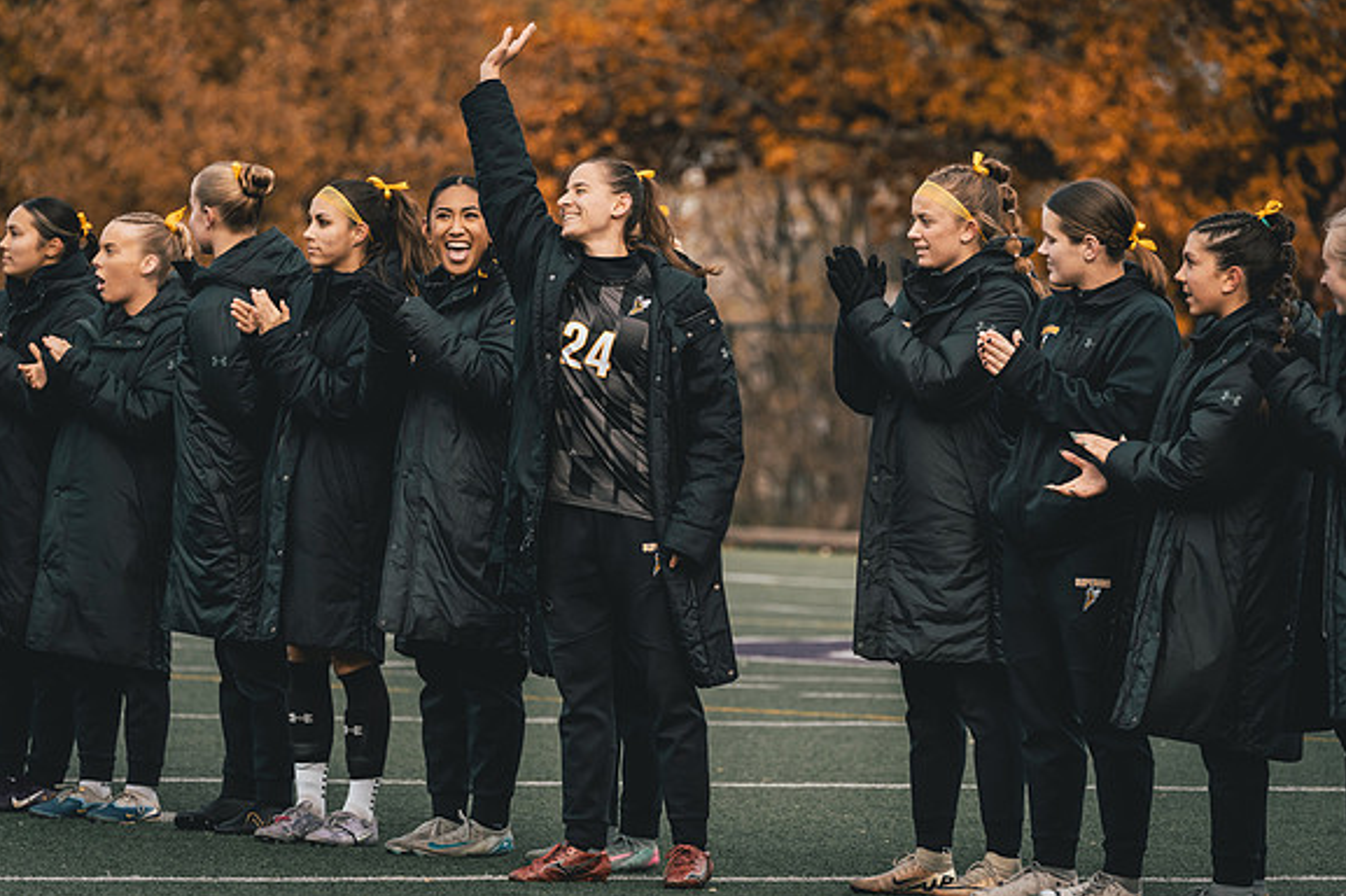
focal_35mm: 259
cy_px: 449
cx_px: 672
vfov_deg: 5.3
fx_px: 9678
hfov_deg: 8.0
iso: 800
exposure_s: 1/1000
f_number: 6.3
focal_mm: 250
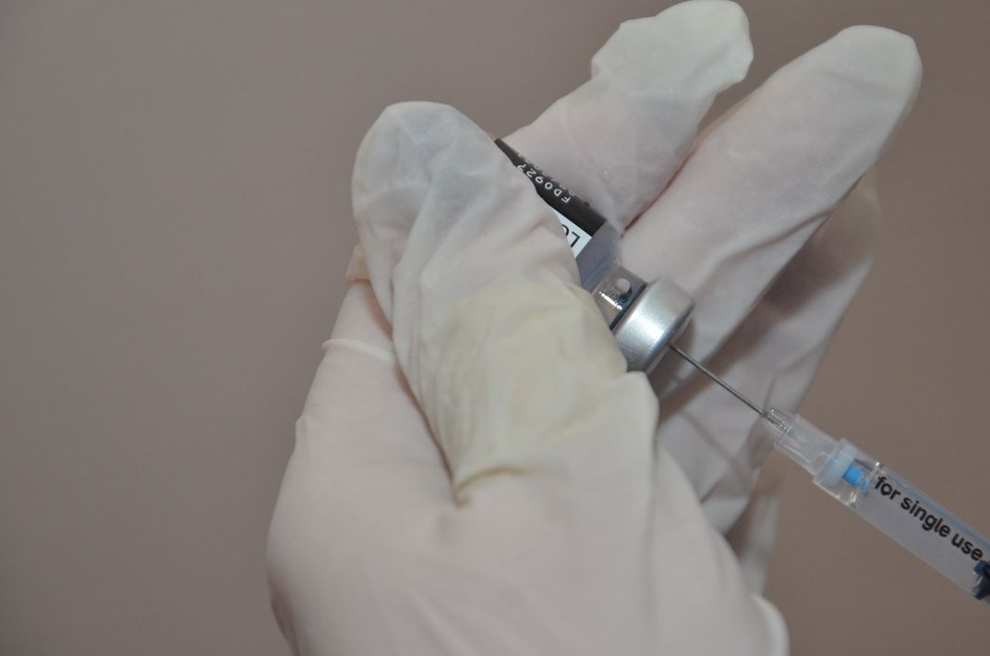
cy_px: 280
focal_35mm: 206
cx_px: 628
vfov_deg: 6.6
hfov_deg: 10.0
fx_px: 5644
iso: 500
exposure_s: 1/250
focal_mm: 105
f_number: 5.6
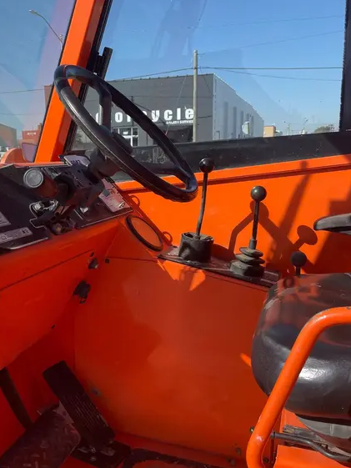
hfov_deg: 41.5
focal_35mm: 34
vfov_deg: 53.9
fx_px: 459
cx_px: 128
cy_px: 225
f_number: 1.6
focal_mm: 4.2
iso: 32
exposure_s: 1/1715
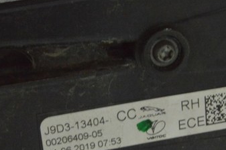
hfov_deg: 18.0
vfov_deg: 12.0
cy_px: 106
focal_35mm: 114
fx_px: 715
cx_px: 123
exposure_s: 1/20
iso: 6400
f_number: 20
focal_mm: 40
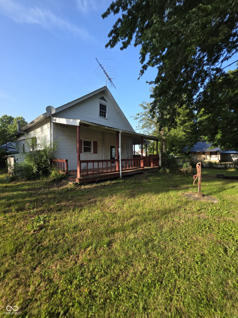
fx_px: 119
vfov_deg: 106.2
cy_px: 159
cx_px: 119
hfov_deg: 89.9
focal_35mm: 13
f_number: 1.9
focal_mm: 2.2
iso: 40
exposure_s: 1/481
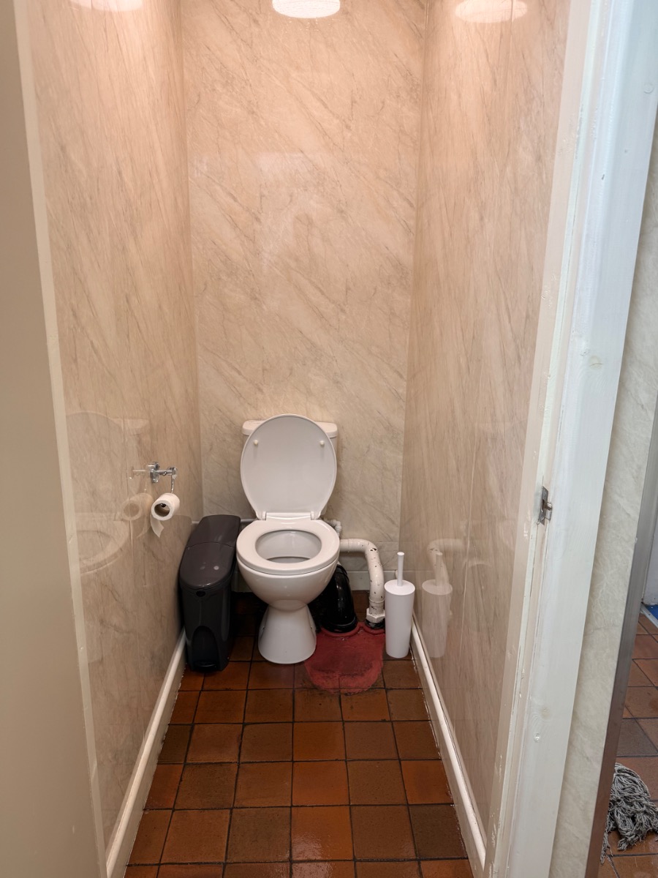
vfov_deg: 71.6
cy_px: 439
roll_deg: -2.2
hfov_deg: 56.8
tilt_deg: -15.1
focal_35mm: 24
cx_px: 329
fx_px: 608
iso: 80
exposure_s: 1/100
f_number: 1.78
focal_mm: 6.76
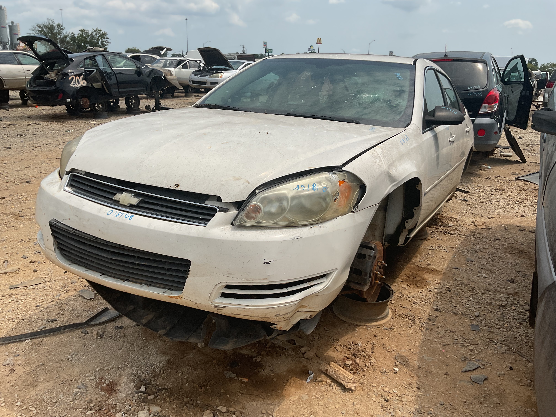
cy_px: 208
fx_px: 466
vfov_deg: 48.2
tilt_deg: -13.3
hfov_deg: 61.7
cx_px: 278
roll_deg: -0.4
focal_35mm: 29
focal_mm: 3
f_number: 1.8
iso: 16
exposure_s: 1/3125
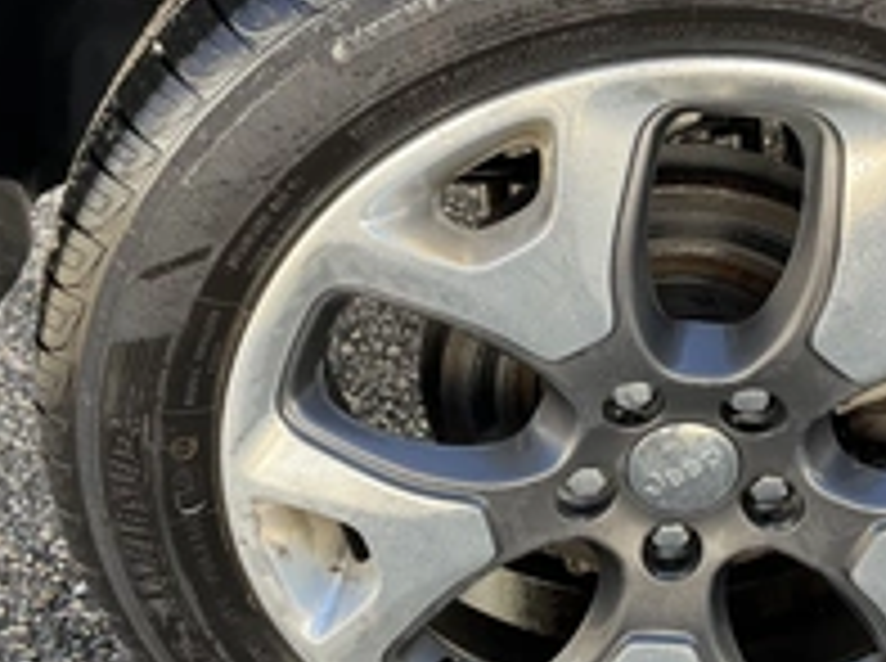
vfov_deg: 24.7
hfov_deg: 32.4
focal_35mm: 59
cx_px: 612
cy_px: 374
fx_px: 1507
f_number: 1.8
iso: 20
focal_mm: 3
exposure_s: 1/122
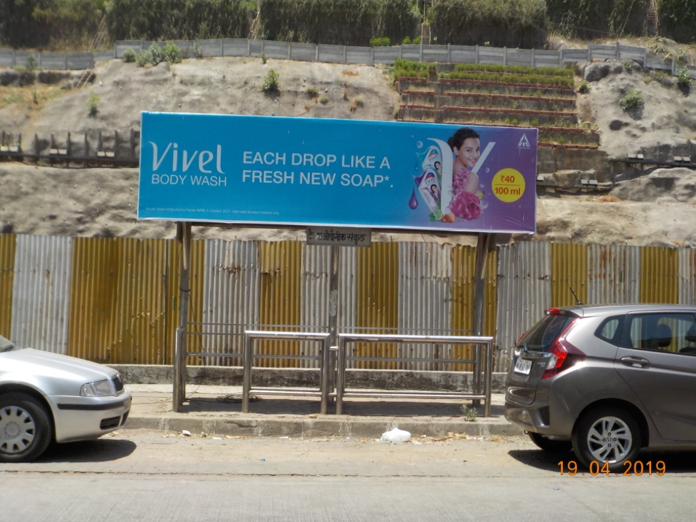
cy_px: 261
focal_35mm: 47
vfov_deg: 30.9
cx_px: 348
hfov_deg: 40.4
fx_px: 945
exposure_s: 1/640
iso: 125
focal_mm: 6.4
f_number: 4.2
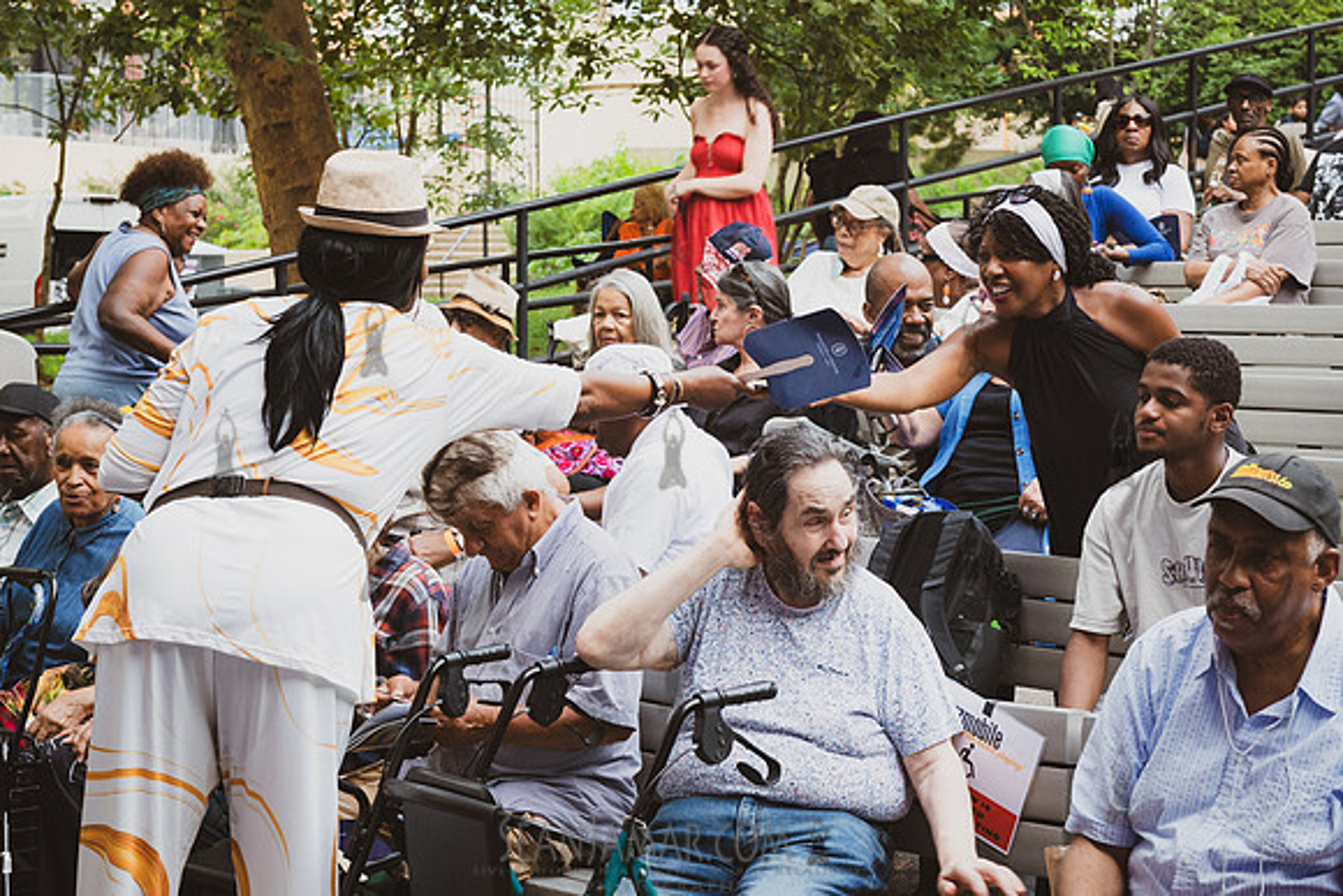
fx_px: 2885
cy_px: 380
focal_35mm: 77
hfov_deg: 26.2
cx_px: 795
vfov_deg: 17.6
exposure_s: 1/50
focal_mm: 58
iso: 1000
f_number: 6.3
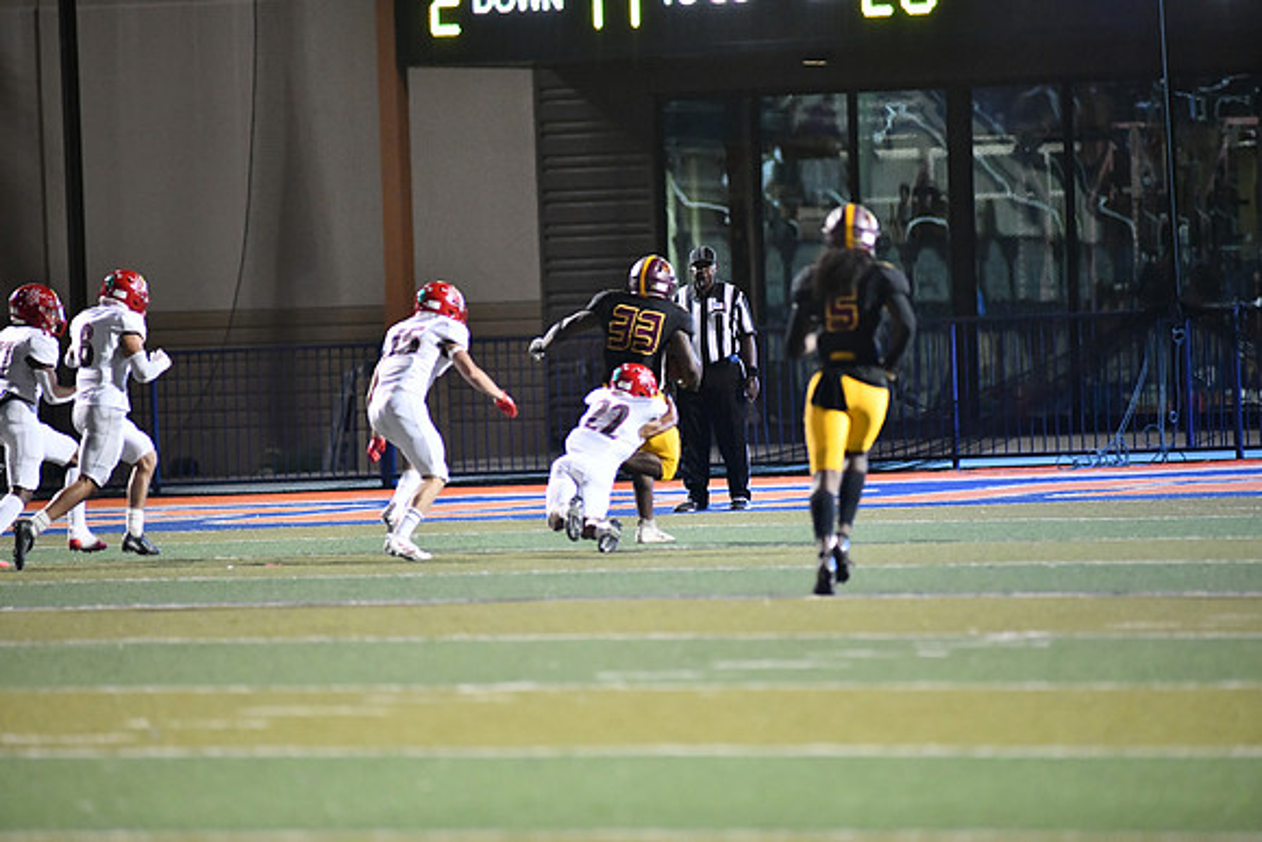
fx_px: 10519
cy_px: 421
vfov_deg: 4.6
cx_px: 631
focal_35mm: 300
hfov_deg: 6.9
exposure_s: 1/1000
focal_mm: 300
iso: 6400
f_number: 2.8
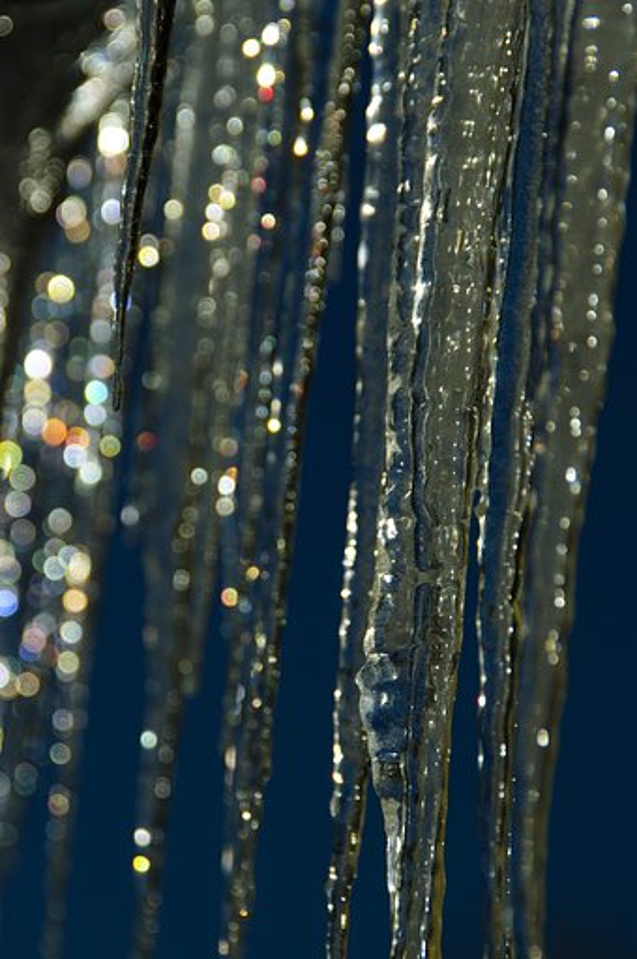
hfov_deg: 6.2
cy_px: 480
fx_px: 5908
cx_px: 318
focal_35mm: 222
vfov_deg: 9.3
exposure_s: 1/250
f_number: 8
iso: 100
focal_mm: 148
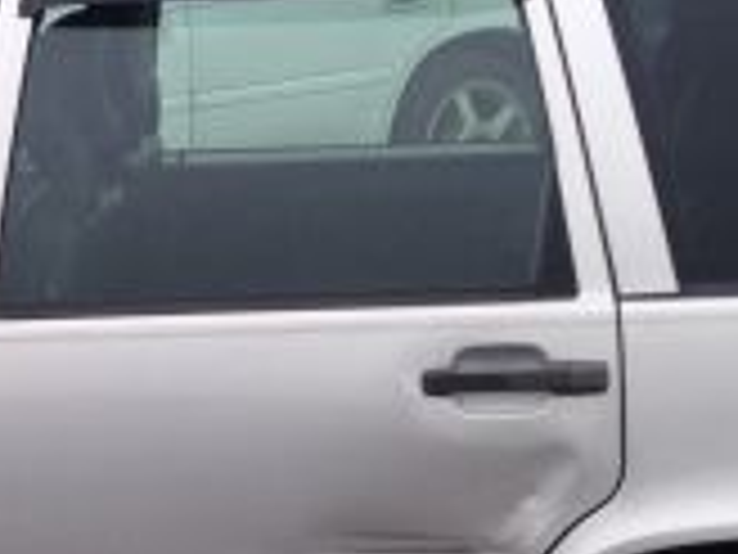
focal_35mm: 161
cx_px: -40
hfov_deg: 12.1
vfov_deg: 9.2
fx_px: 3432
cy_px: 477
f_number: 2.4
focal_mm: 4.12
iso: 50
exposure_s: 1/583
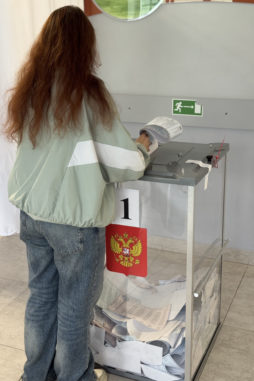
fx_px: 529
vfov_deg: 39.6
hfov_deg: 27.0
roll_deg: +0.4
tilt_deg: -18.0
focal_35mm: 50
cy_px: 191
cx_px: 114
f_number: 1.78
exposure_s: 1/50
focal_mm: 6.76
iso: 125
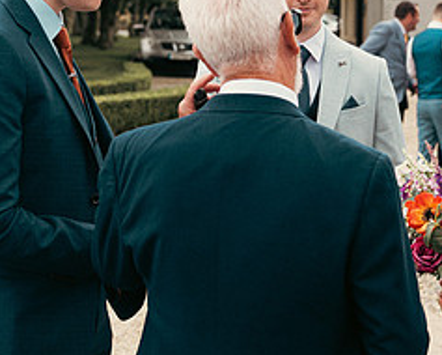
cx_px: 328
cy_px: 156
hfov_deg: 22.3
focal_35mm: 85
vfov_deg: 18.1
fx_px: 1113
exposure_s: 1/400
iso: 160
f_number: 3.5
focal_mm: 37
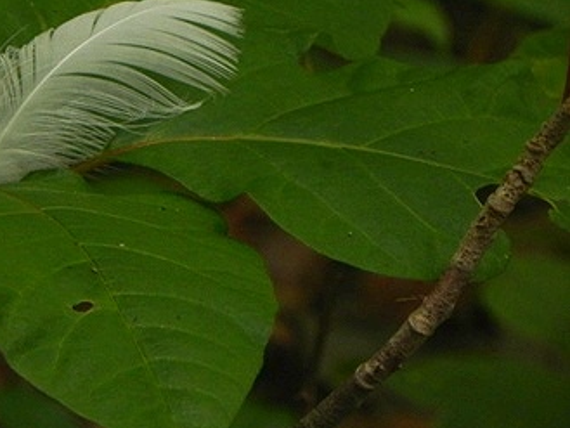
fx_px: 8467
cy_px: 167
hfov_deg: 3.9
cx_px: 68
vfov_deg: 2.9
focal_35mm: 514
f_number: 4.5
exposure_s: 1/52.2
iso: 400
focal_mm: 51.8
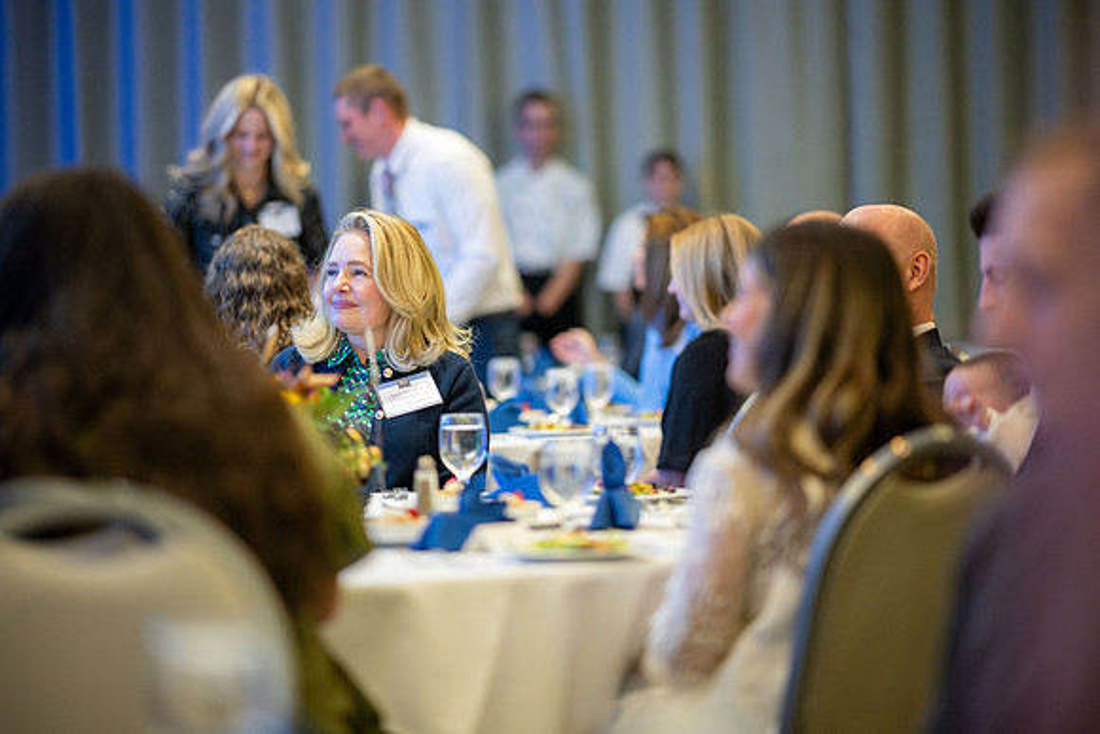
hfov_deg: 19.5
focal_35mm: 105
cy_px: 367
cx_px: 550
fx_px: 3209
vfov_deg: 13.0
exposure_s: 1/500
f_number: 1.4
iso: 3200
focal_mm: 105
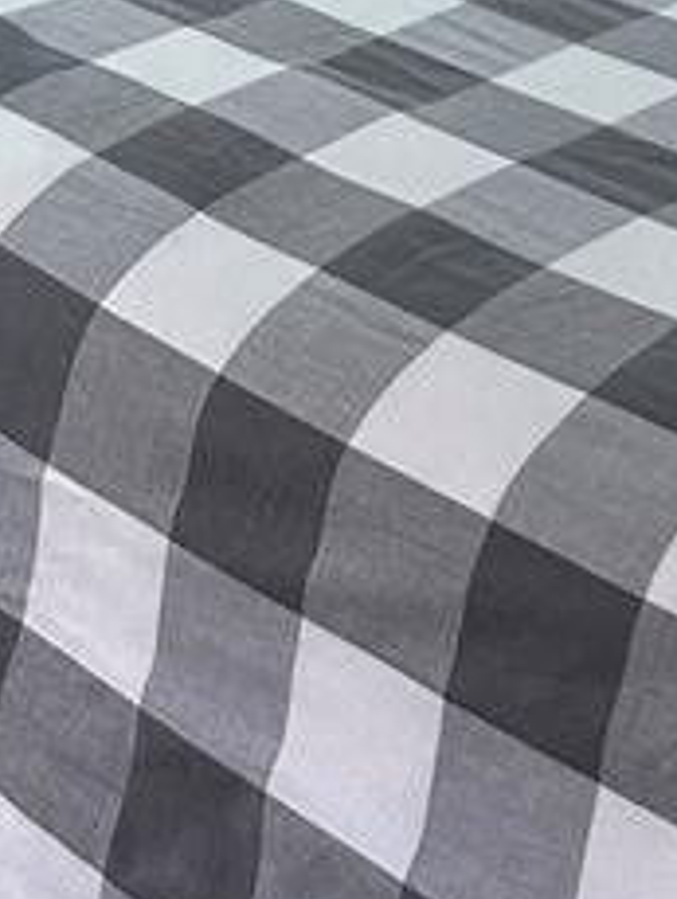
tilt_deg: -2.6
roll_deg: -1.0
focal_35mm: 125
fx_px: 3254
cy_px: -1141
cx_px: -153
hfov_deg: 11.6
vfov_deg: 12.8
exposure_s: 1/587
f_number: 1.78
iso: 80
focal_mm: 6.86
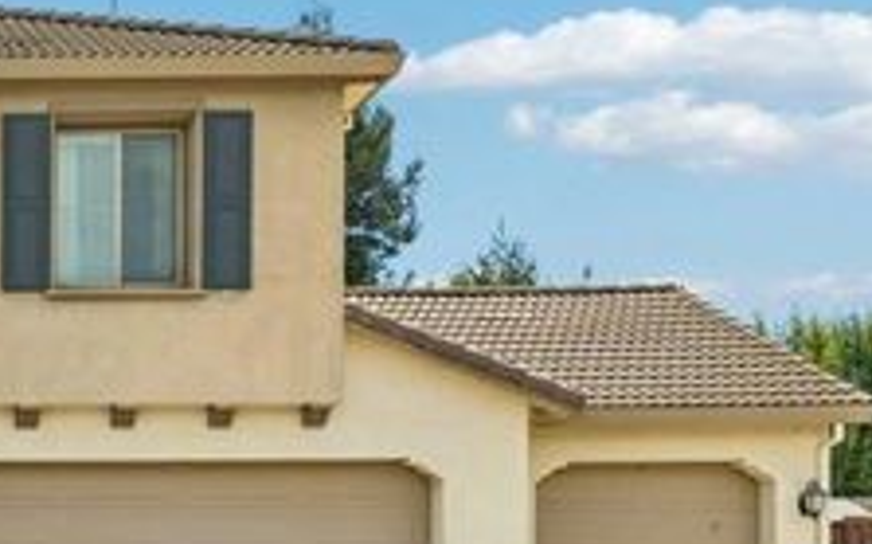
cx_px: -278
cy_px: 560
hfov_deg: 22.8
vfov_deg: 15.8
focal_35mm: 80
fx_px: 1911
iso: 400
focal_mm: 27.5
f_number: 8
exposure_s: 1/400
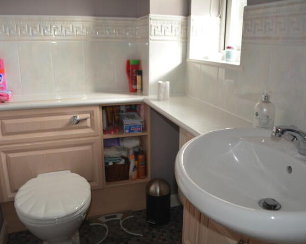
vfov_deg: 47.1
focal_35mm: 31
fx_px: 281
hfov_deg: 57.2
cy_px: 123
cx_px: 162
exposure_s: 1/125
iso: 320
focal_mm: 18
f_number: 3.5
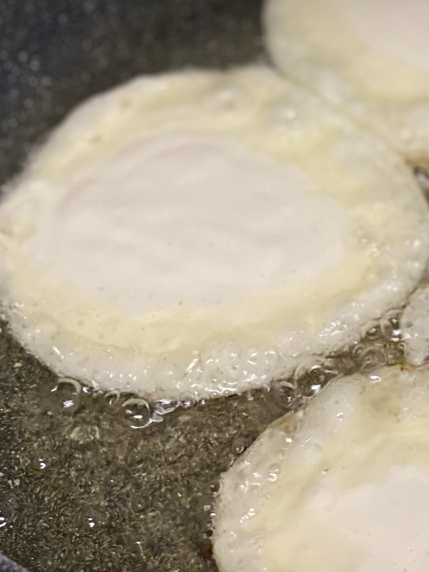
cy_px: 21
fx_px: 1967
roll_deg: +1.6
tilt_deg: -42.0
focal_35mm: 119
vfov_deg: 16.3
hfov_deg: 12.2
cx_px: 467
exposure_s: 1/120
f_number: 2
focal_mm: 6
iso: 200
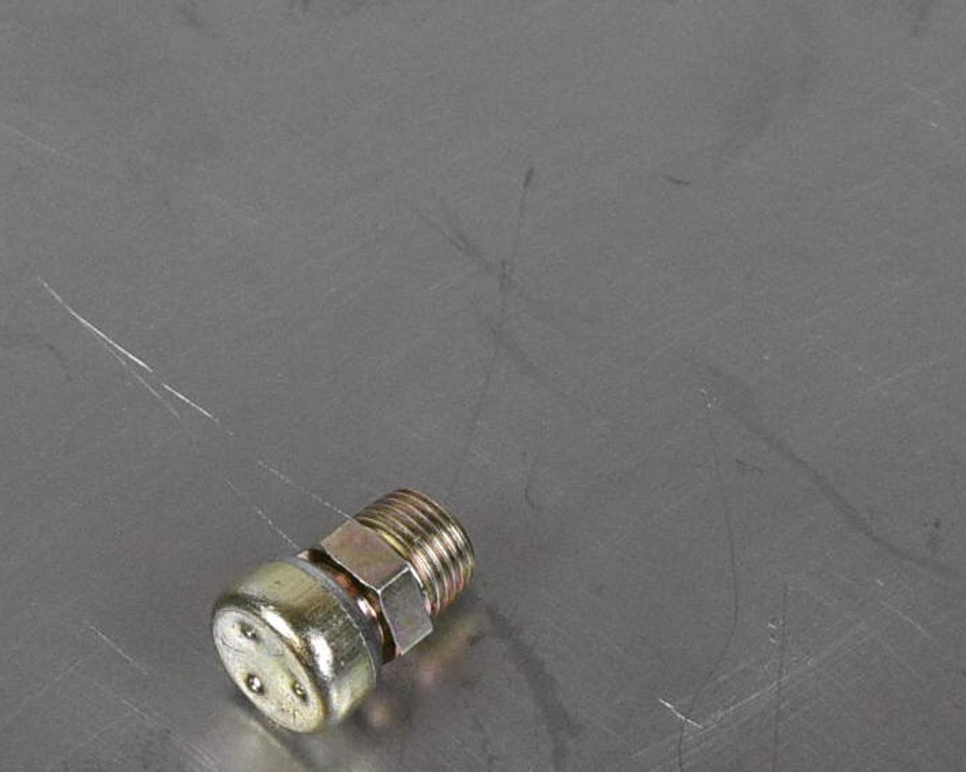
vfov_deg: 11.0
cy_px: 564
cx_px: 387
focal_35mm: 140
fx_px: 3998
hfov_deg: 13.8
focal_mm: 55
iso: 1250
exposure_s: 1/160
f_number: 6.3
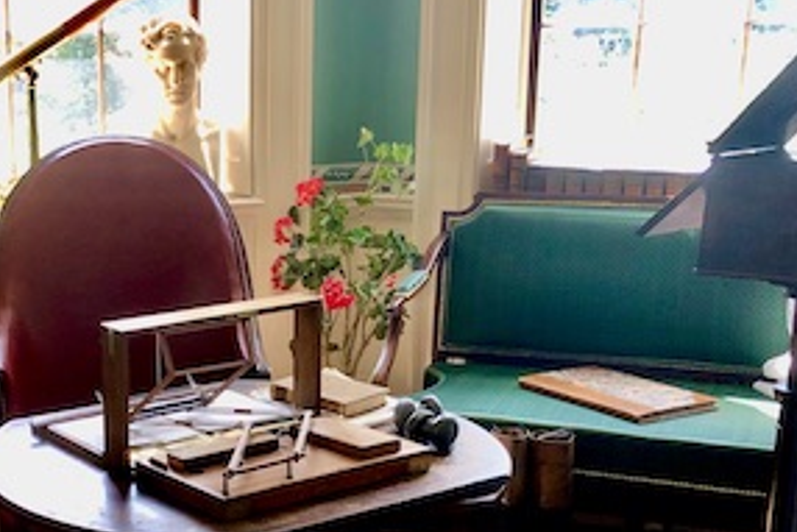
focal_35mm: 61
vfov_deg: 22.1
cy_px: 409
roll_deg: +1.1
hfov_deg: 31.7
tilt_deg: -15.7
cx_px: 120
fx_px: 1351
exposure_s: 1/30
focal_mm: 4
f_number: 1.8
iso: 40
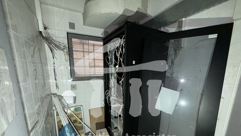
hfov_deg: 99.4
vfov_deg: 65.6
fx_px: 102
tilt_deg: -12.7
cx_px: 120
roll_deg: -0.4
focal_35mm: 16
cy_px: 89
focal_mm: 2.22
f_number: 2.2
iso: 200
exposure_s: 1/60
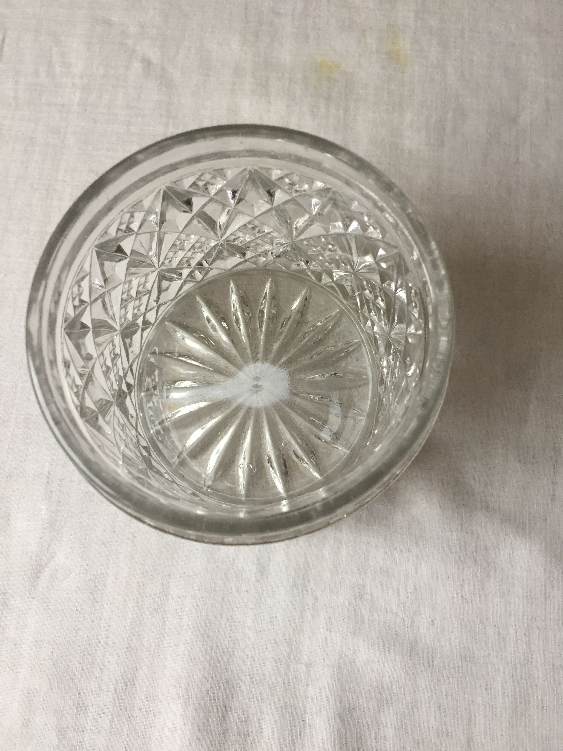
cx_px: 282
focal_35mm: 29
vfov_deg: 61.7
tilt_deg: -78.0
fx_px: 629
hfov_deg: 48.2
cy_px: 376
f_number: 2.2
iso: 64
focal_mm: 4.15
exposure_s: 1/33
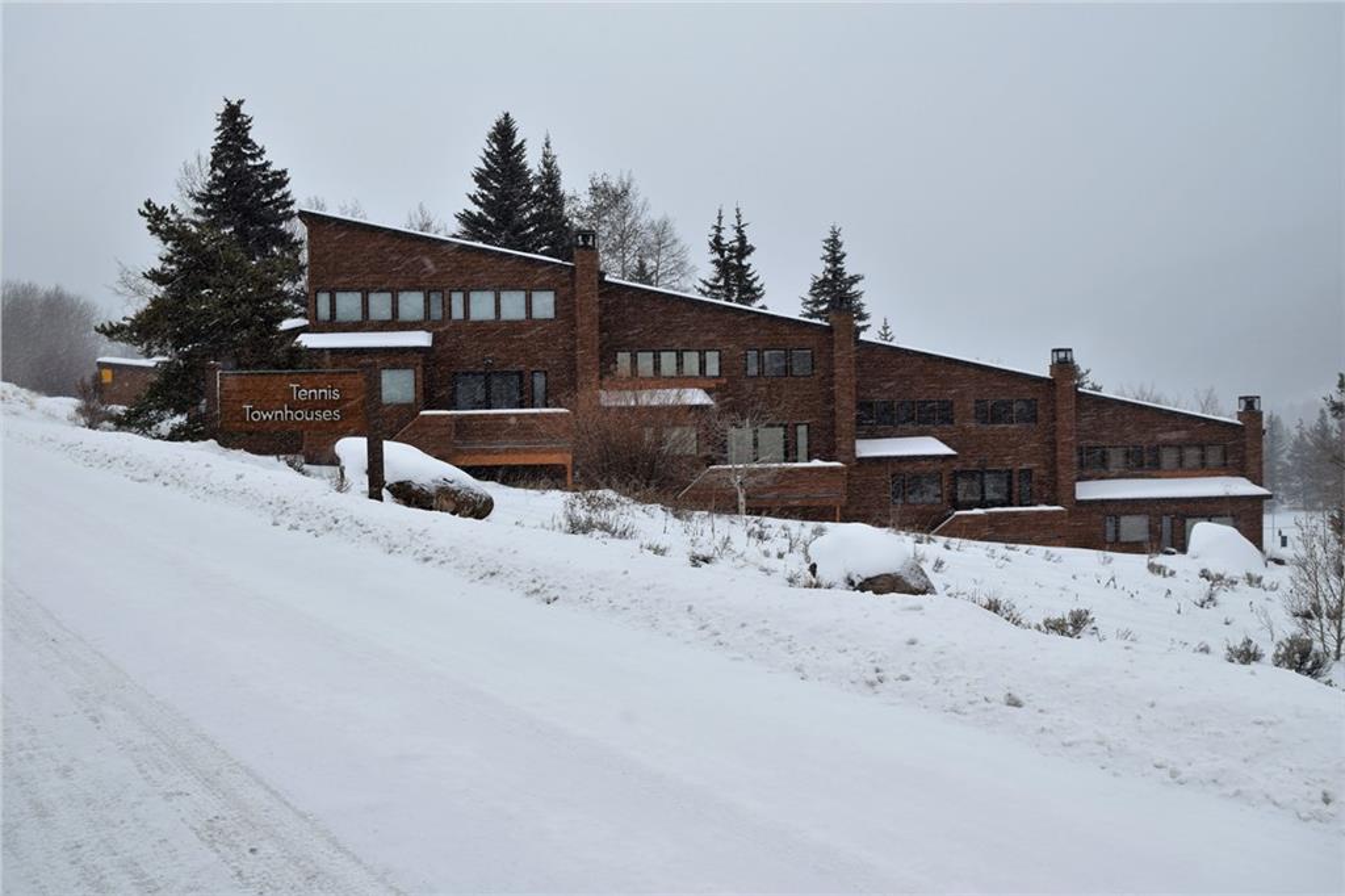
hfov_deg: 51.3
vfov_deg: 35.5
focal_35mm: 38
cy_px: 448
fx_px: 1401
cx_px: 672
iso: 400
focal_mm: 25
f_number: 7.1
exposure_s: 1/200
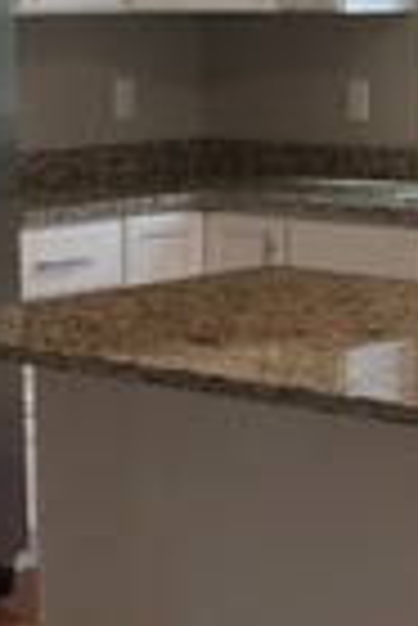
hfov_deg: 10.5
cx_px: 337
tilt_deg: -6.6
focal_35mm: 130
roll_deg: +0.1
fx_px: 2258
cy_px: 302
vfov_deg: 15.7
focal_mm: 4.15
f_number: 2.2
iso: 25
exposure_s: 1/32
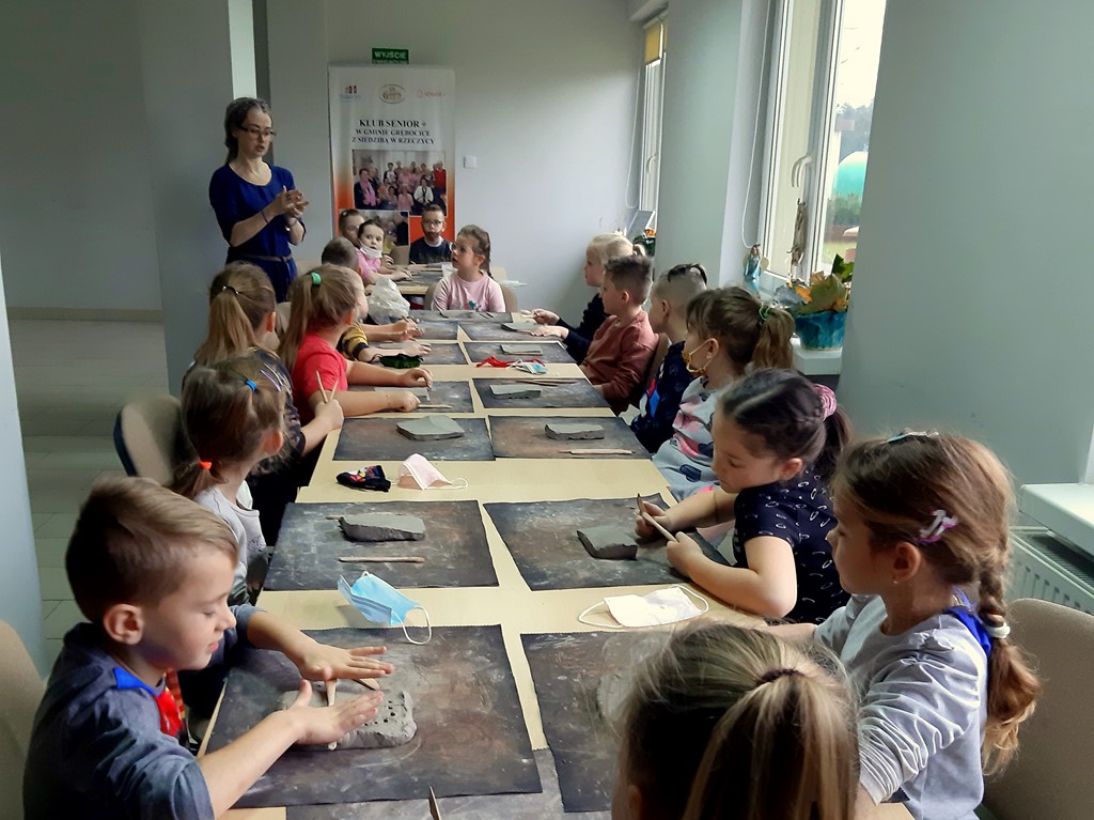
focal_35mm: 27
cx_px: 547
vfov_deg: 51.3
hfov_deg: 65.3
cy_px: 410
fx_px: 853
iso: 200
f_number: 1.7
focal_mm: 3.93
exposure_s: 1/50
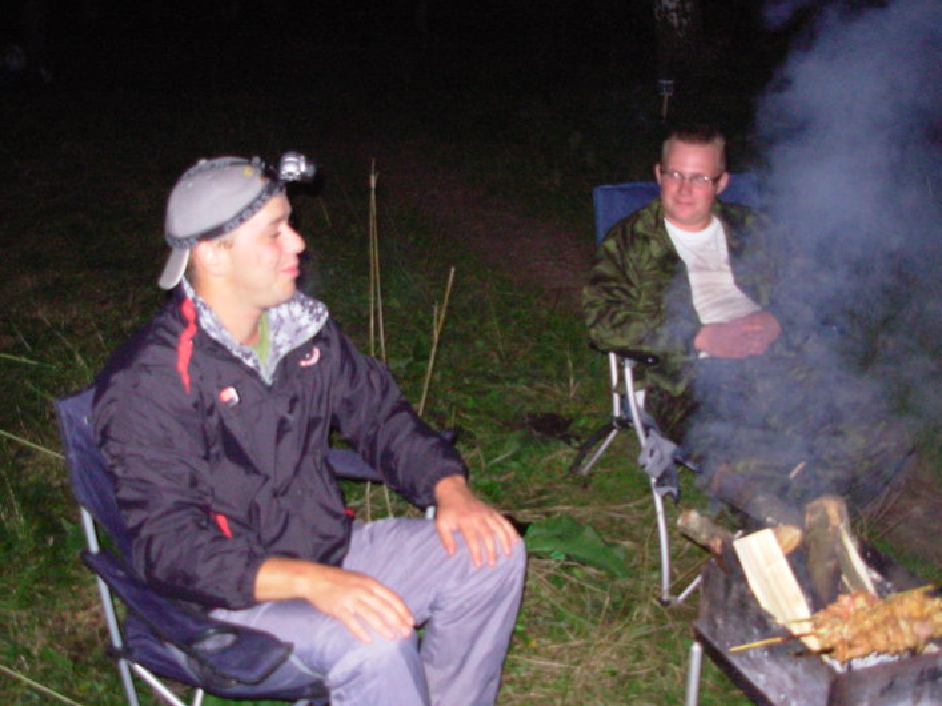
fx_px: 1170
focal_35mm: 43
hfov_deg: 43.8
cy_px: 361
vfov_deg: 33.6
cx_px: 449
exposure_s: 1/128
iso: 200
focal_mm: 6.3
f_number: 2.9
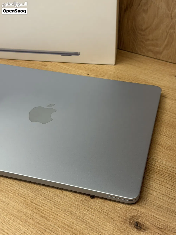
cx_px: 87
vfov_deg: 38.9
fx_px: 332
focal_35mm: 49
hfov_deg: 29.7
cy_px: 118
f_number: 1.78
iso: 80
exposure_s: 1/50
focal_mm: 6.76
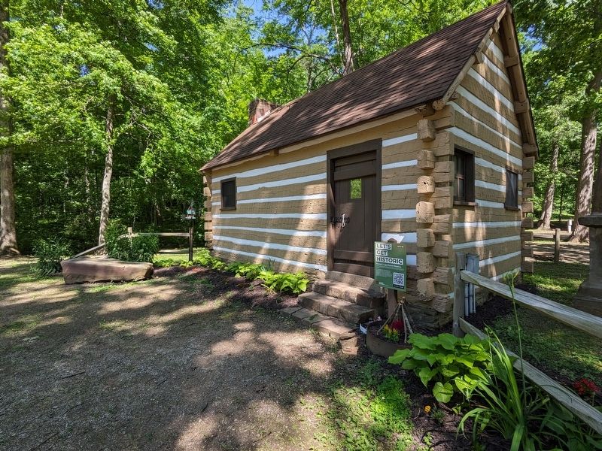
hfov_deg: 94.5
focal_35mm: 16
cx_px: 301
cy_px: 226
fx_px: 278
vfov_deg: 78.1
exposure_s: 1/324
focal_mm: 2.22
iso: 33
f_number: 2.2
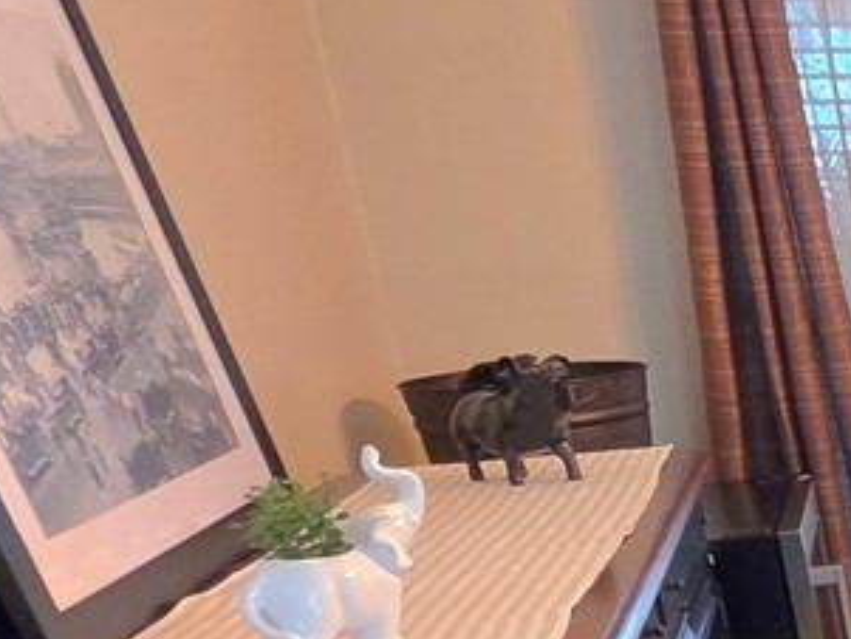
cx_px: 1634
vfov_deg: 19.9
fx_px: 1697
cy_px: 778
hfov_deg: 19.1
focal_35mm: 69
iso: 250
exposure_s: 1/60.2
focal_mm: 2.2
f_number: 1.9
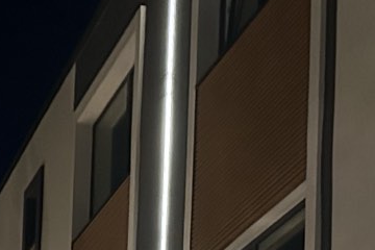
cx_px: 51
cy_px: 592
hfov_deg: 18.2
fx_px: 1156
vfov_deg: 10.6
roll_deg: -1.9
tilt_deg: +3.9
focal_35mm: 111
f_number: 1.78
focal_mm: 6.86
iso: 800
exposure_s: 1/33
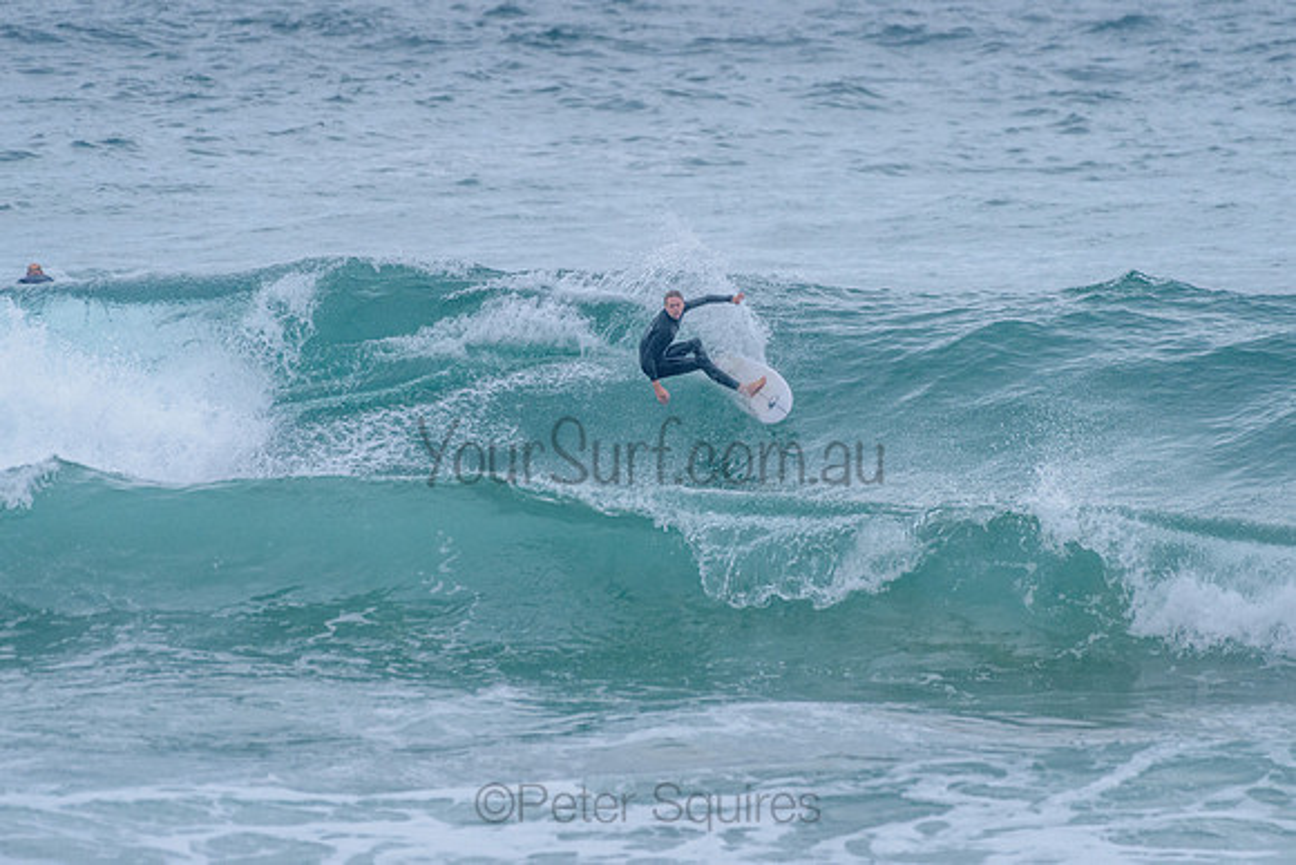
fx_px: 22064
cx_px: 650
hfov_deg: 3.4
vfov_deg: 2.2
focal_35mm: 613
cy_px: 336
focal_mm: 500
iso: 2200
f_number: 5.6
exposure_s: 1/2000
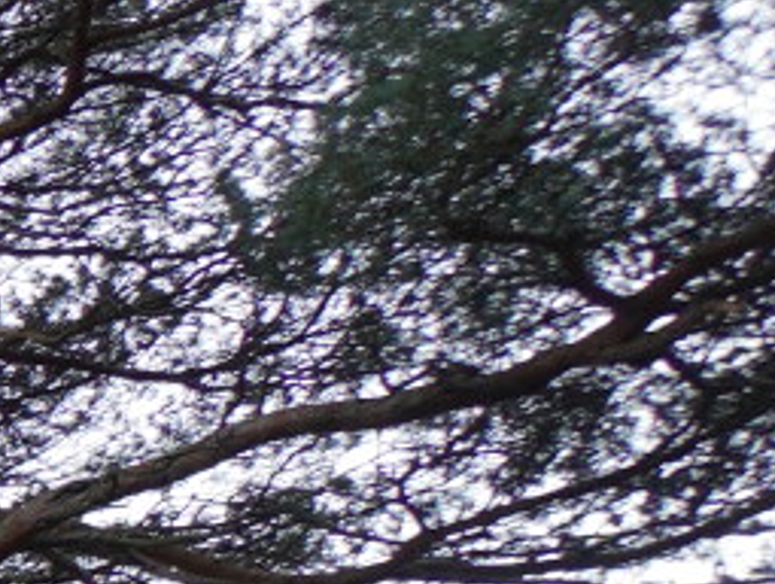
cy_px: 1563
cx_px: -2249
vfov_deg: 10.0
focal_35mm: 122
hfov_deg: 8.4
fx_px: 2735
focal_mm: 10
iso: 160
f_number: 4.5
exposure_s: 1/25
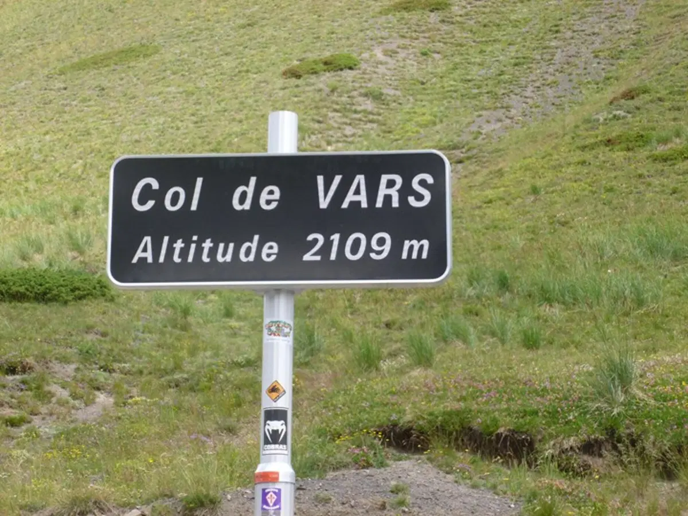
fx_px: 1789
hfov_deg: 21.8
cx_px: 344
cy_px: 258
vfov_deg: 16.4
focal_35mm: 90
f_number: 4.6
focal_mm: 16.1
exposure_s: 1/250
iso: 100
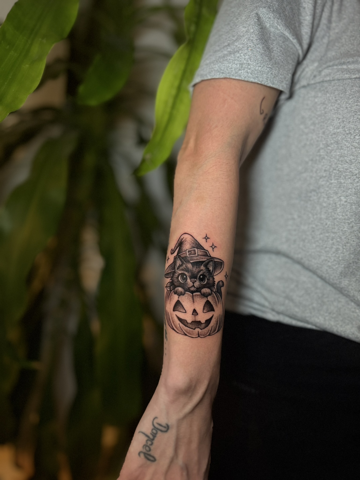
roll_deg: -9.0
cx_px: 180
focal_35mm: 24
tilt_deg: -12.5
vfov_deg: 71.6
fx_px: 333
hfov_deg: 56.8
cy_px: 240
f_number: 1.78
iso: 400
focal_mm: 6.76
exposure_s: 1/50
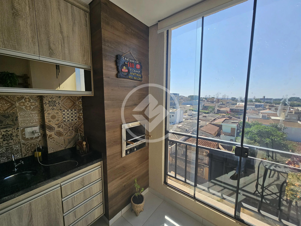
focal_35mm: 13
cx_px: 150
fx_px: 113
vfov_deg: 89.9
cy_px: 113
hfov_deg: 106.2
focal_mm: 2.2
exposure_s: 1/1132
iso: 50
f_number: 2.2
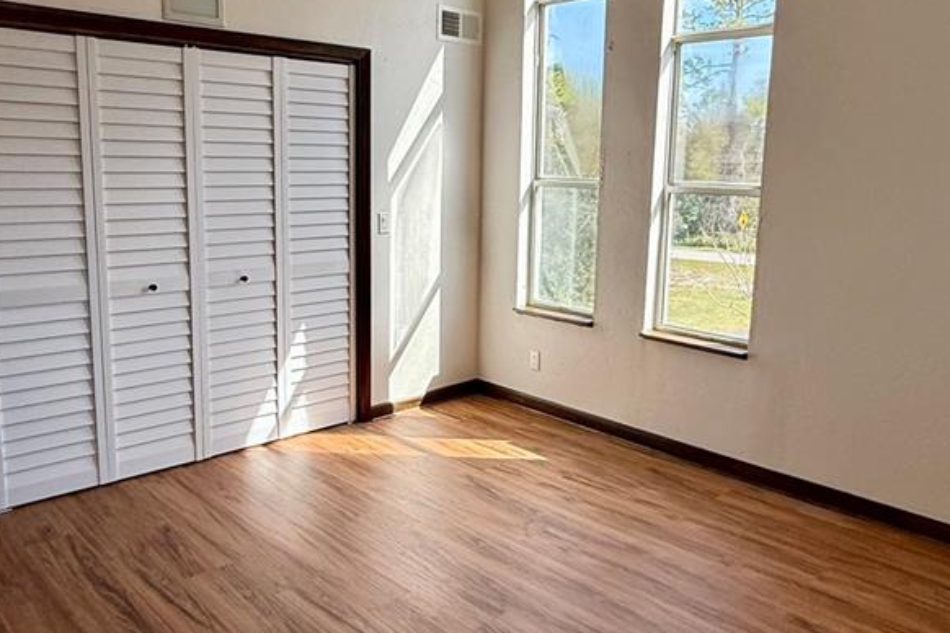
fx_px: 792
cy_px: 279
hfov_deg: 61.9
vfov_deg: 43.5
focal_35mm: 30
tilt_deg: -7.7
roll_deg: -0.6
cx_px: 464
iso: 64
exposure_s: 1/686
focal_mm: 2.22
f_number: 2.2
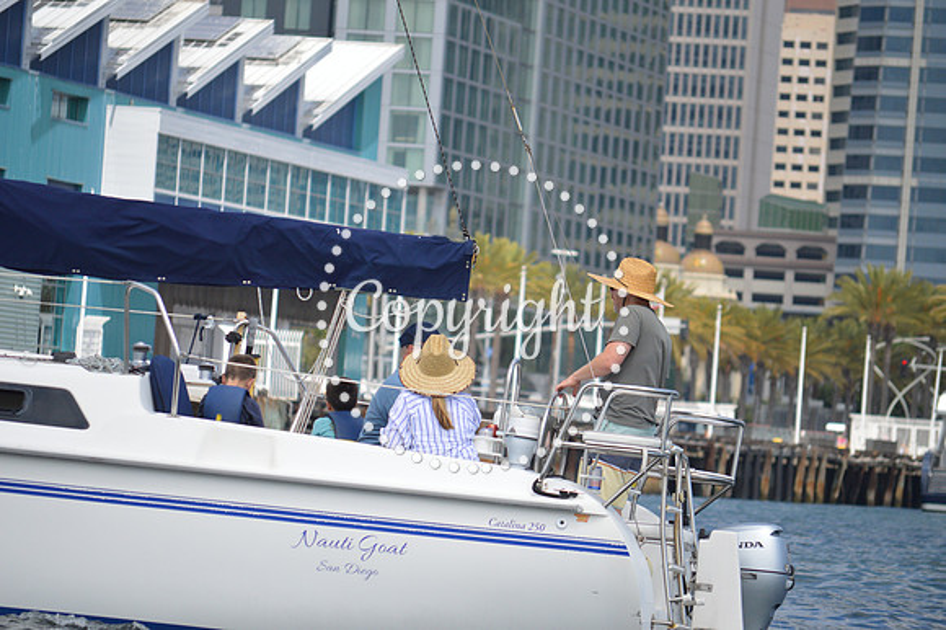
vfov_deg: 5.7
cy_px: 315
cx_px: 473
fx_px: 6303
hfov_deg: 8.6
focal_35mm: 240
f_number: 5.6
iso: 400
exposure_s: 1/2000
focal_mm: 160
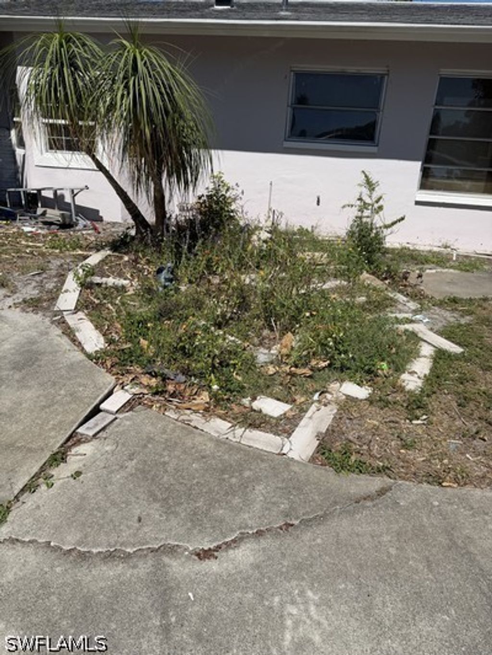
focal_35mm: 24
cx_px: 246
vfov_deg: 71.6
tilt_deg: -22.5
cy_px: 328
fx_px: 455
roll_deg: -4.0
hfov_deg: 56.8
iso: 80
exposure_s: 1/8130
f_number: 1.78
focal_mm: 6.76
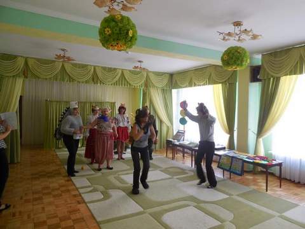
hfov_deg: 69.4
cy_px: 114
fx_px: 220
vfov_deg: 54.9
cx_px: 152
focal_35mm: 25
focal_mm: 4.5
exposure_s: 1/30
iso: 200
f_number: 3.1
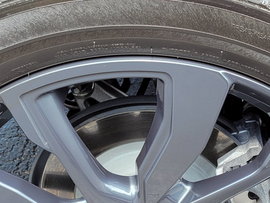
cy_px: 222
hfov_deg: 26.3
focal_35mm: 73
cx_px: 205
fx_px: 569
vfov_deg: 19.3
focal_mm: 5.4
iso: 40
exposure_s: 1/145
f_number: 1.8
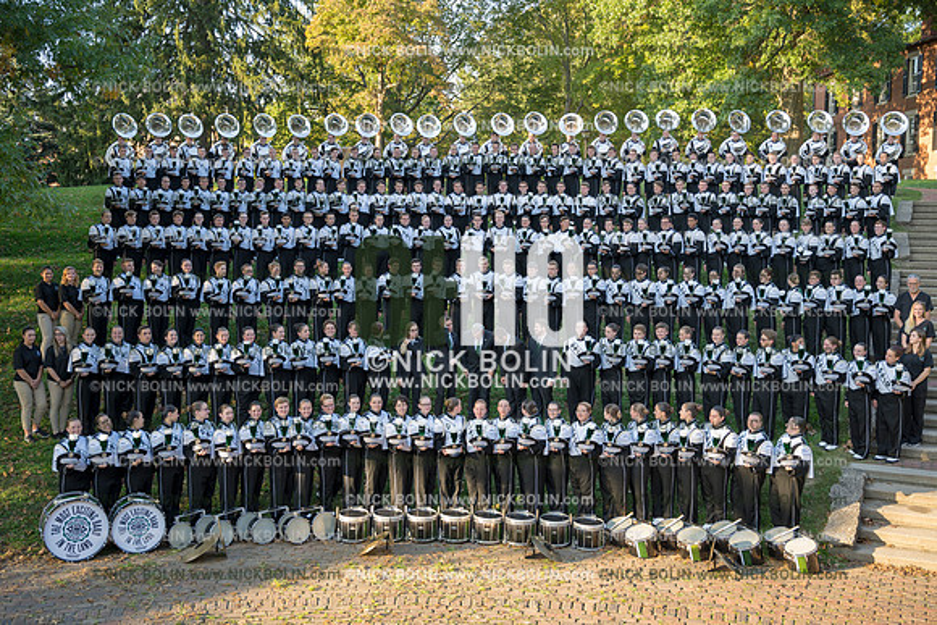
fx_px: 989
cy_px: 312
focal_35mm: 38
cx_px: 468
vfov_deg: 35.1
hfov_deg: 50.7
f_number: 4
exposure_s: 1/100
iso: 125
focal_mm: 38
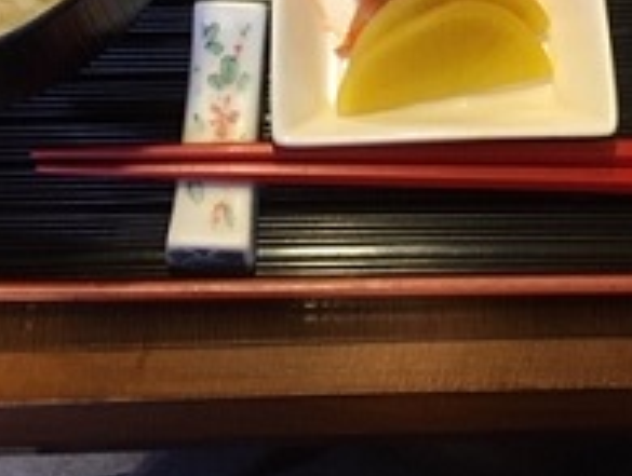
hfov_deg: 25.5
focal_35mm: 76
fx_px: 1390
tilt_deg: -63.3
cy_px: -123
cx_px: 389
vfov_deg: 18.3
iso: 100
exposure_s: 1/30
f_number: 2.2
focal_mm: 4.15
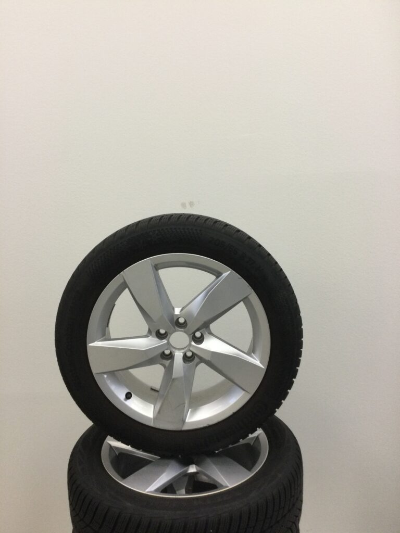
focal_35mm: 31
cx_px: 200
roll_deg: +3.7
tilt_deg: -10.9
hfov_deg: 45.4
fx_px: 478
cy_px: 266
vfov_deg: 58.4
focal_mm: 3.3
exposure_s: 1/33
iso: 100
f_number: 2.4
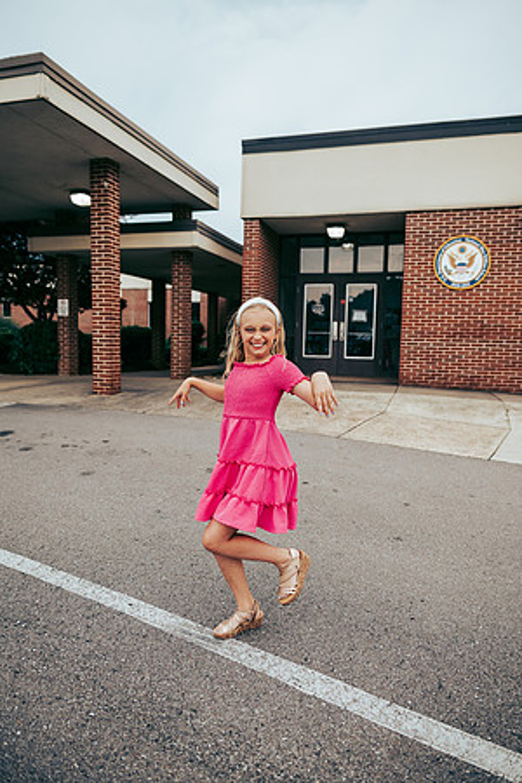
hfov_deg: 53.1
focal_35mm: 24
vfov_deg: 73.7
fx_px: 522
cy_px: 392
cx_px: 261
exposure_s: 1/400
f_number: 2.8
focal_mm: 24
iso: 250
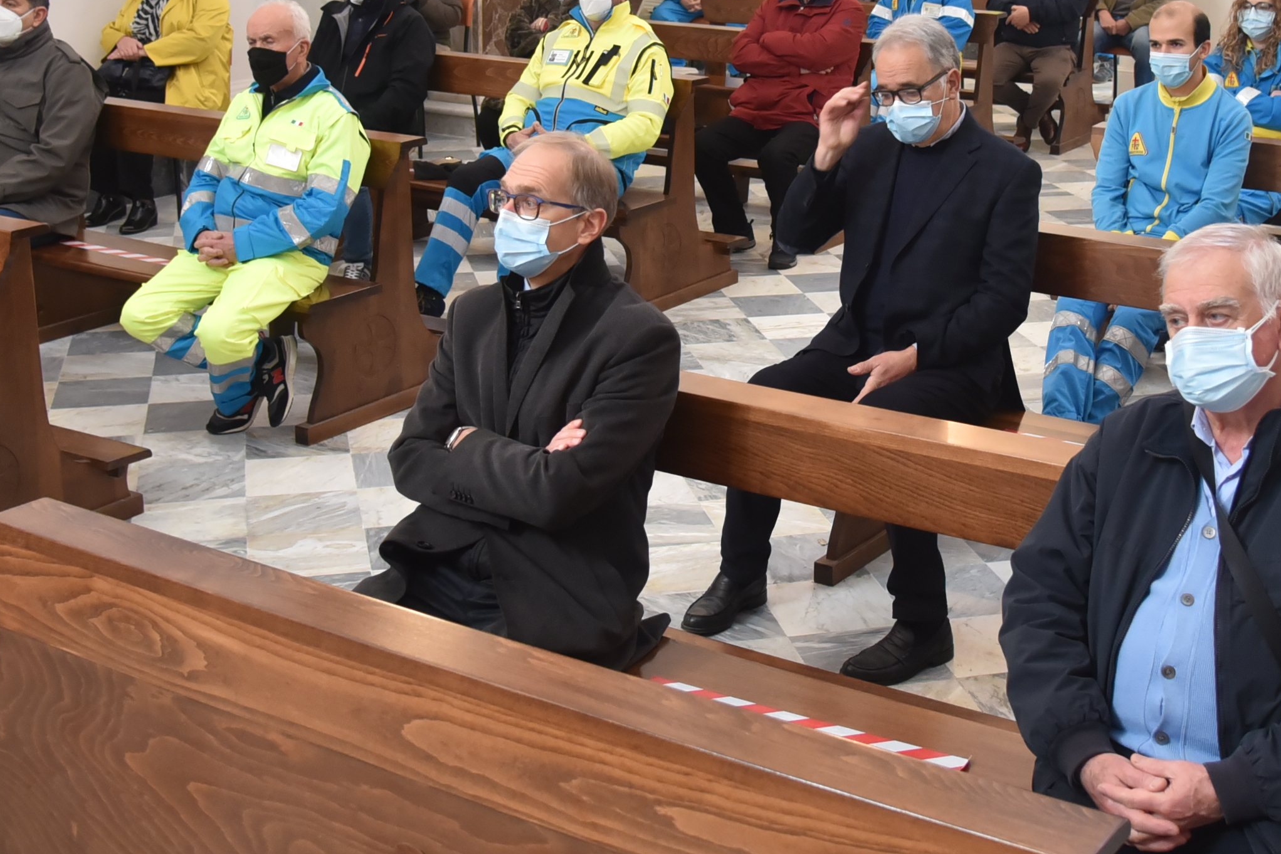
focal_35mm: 53
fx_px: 1886
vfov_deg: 25.2
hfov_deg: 37.4
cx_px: 767
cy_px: 192
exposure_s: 1/30
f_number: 4
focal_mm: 24
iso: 1600
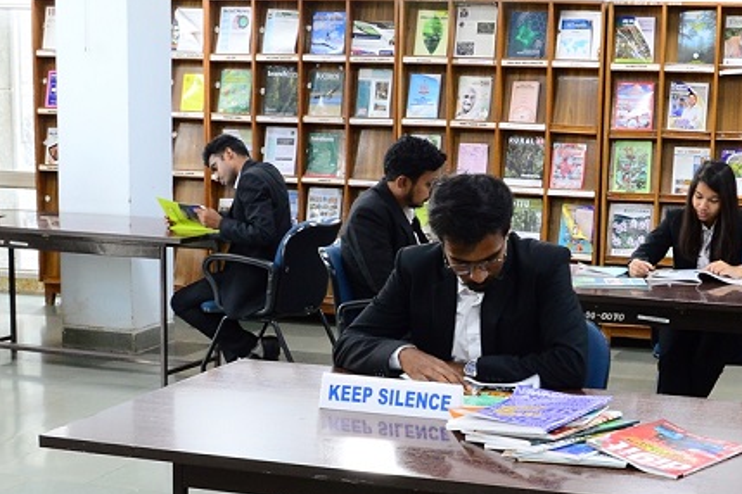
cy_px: 371
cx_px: 515
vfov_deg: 20.4
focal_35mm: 66
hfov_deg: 30.2
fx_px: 1361
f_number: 11
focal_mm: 21
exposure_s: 1/10
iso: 800
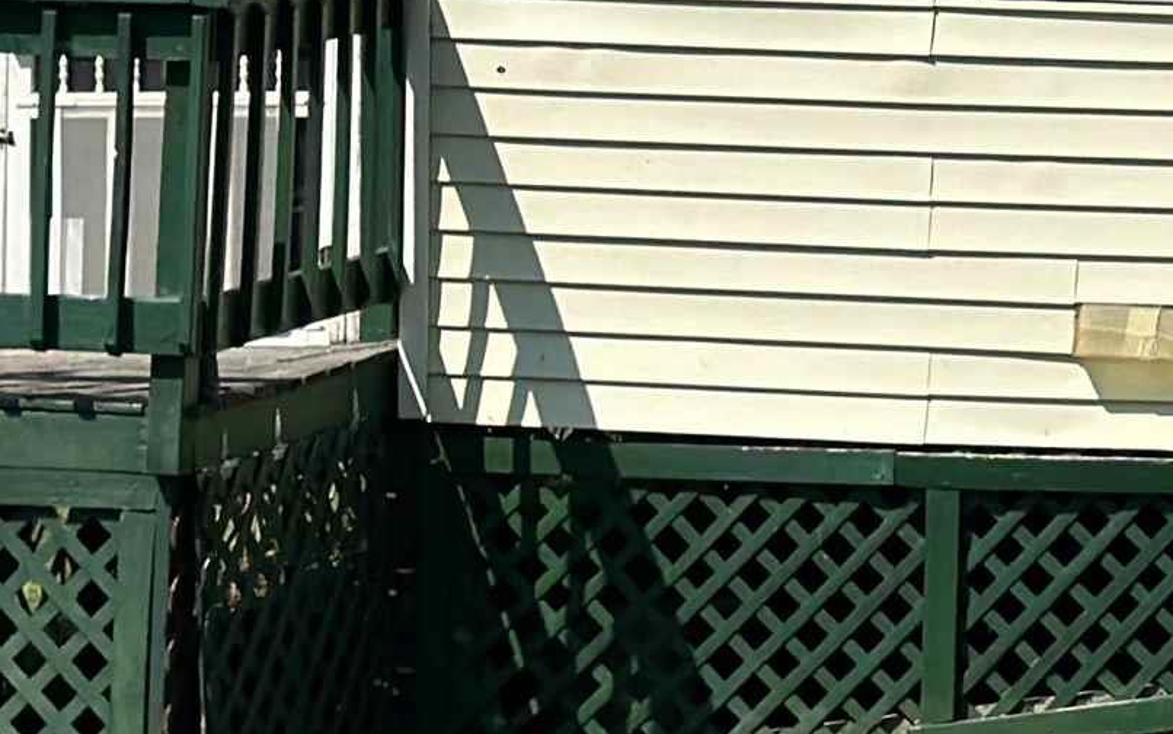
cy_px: -207
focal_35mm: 194
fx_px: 6203
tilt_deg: +2.0
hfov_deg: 10.5
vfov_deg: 6.7
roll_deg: -1.4
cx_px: 1627
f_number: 1.78
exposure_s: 1/8929
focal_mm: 6.86
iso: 100
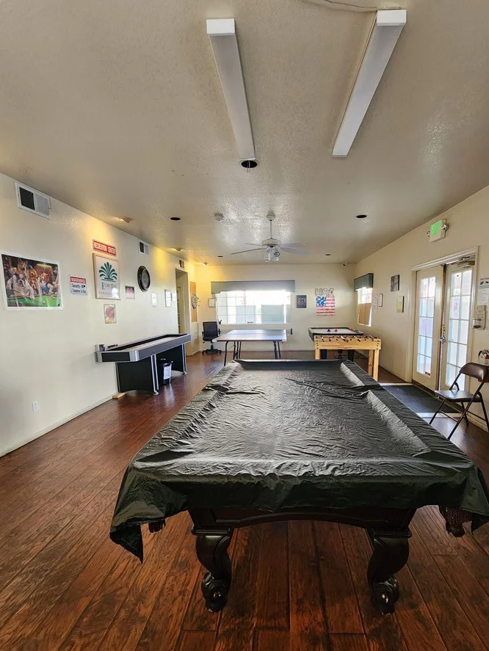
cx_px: 275
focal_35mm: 15
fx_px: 282
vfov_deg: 98.0
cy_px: 347
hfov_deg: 81.4
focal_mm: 2.2
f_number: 2.2
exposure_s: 1/40
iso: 320
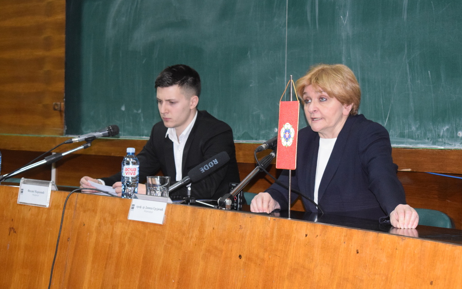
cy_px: 146
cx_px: 231
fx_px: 969
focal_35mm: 77
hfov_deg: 26.8
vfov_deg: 16.9
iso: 3200
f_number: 5.6
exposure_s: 1/60
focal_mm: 50
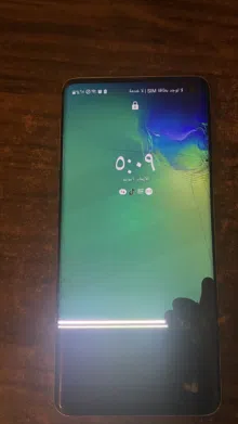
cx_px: 145
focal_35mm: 29
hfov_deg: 40.0
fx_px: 325
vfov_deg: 66.1
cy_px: 214
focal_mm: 4.25
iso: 640
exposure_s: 1/25
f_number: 1.8
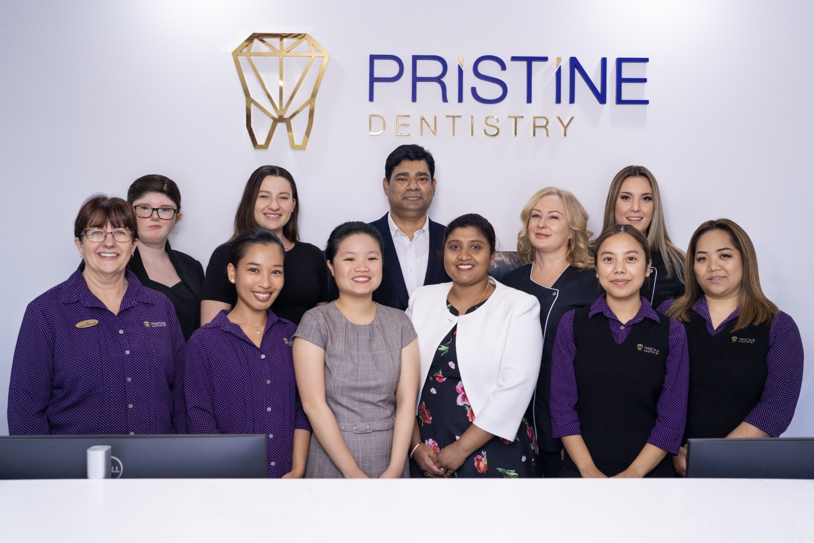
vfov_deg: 37.9
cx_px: 407
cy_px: 272
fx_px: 791
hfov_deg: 54.4
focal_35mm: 35
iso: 800
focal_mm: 35
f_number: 4.5
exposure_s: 1/200
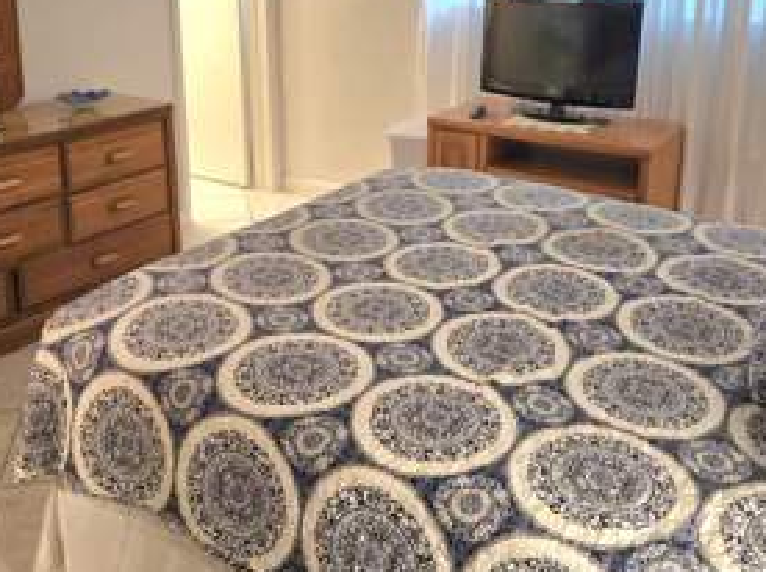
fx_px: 884
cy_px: 151
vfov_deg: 35.2
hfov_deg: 46.9
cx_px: 383
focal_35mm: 40
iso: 500
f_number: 1.8
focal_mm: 5.4
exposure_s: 1/120
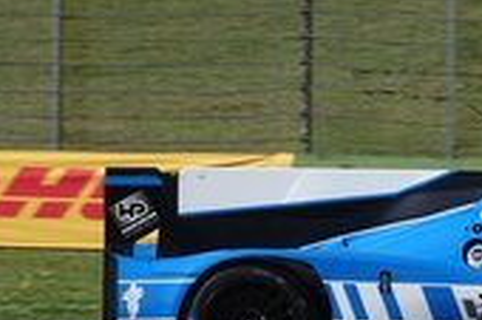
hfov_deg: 5.0
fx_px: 5457
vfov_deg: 3.4
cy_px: 306
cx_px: 629
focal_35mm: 408
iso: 100
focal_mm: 56.39
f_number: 5
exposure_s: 1/800
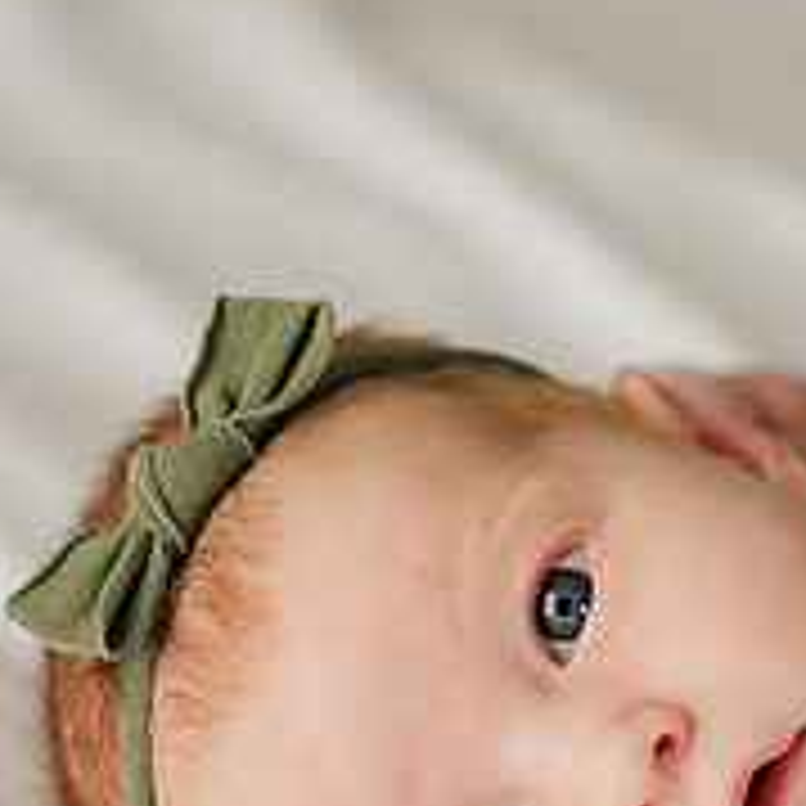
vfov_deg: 12.6
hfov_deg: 12.6
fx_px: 3635
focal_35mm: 138
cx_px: 509
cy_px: 597
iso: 500
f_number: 2.5
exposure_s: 1/160
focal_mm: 50
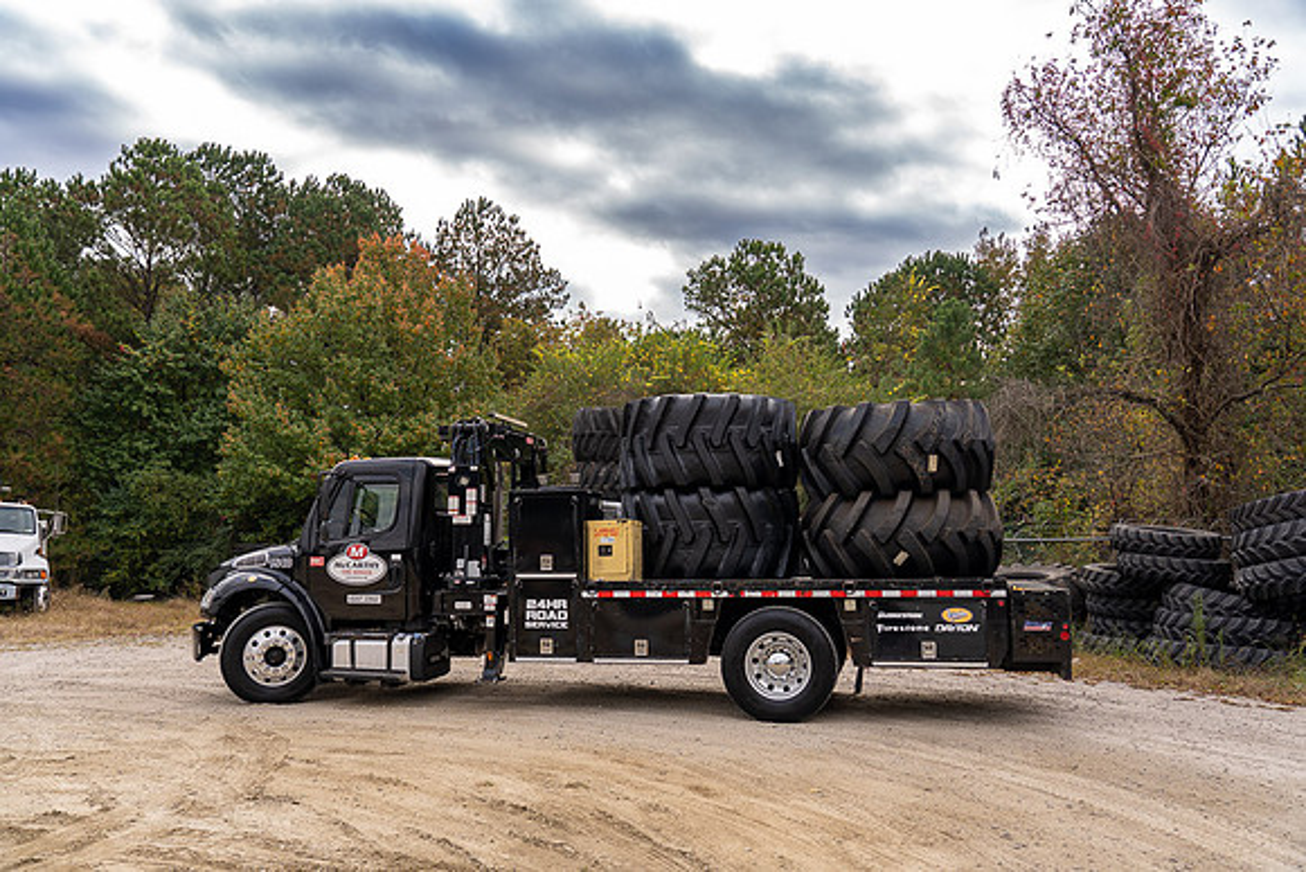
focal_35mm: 30
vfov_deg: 43.6
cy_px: 436
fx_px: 1089
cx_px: 653
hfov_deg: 61.9
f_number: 4
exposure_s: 1/160
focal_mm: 30
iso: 100
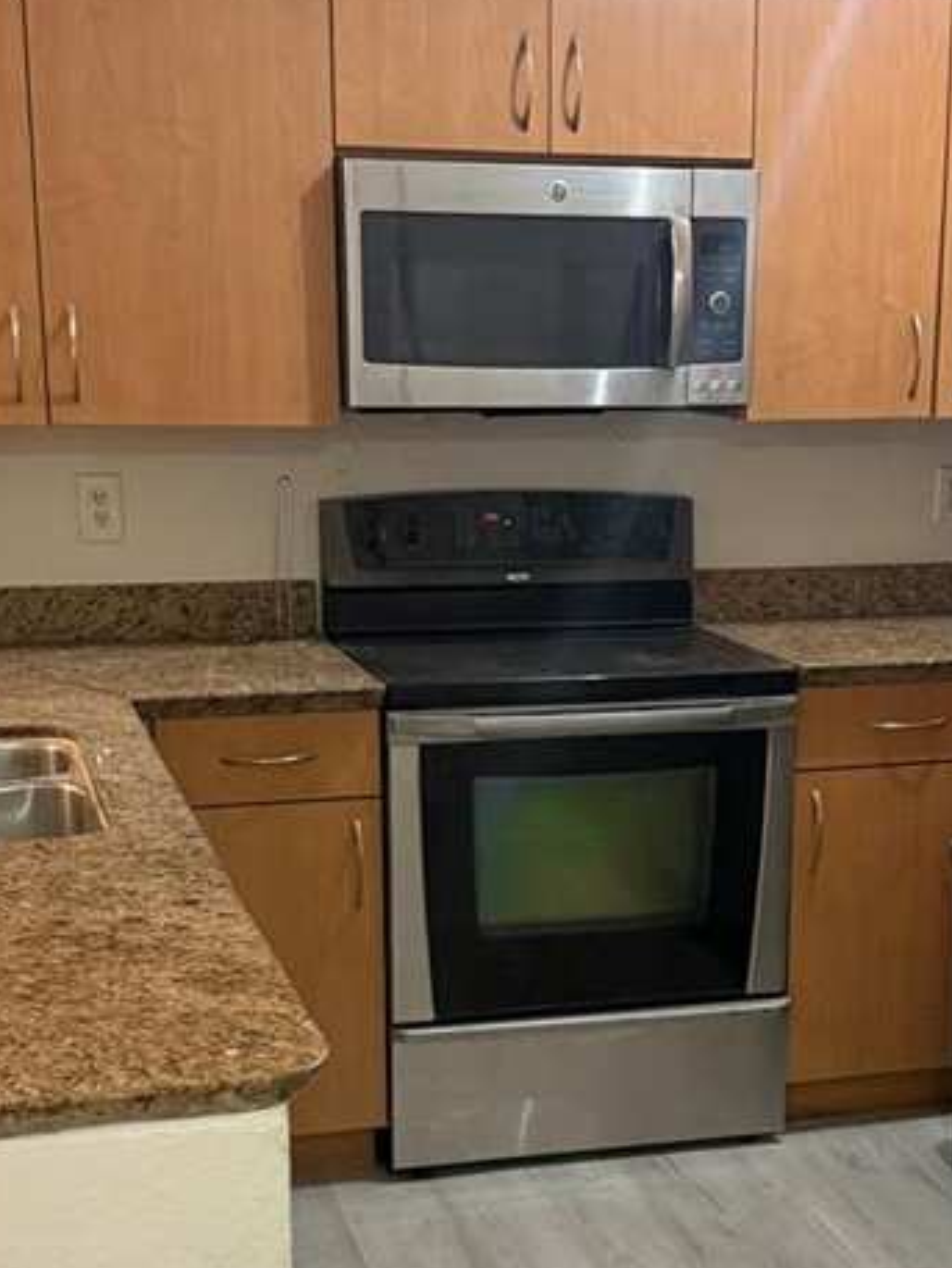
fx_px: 2053
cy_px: 882
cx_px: 586
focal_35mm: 56
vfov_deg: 33.9
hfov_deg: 26.0
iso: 500
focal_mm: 6.76
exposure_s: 1/60
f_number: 1.78
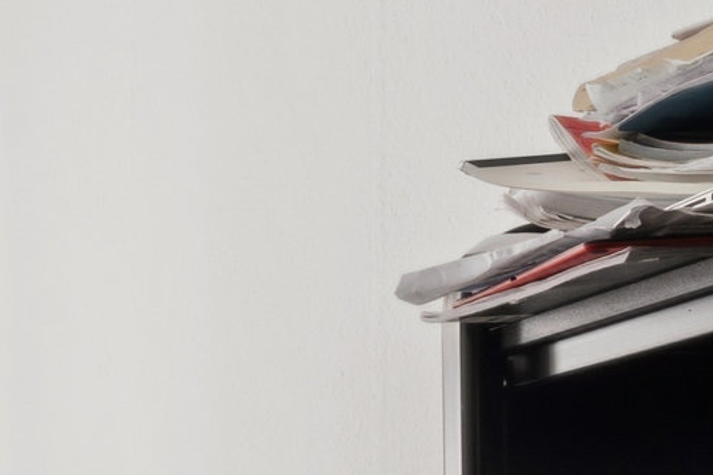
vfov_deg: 13.2
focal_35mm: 96
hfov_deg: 15.2
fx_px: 1901
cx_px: -871
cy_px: 776
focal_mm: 16
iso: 160
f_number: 9
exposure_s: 1/1.67
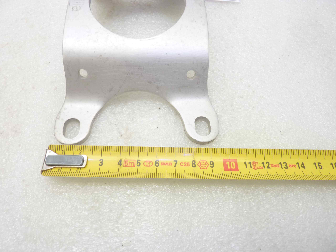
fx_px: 243
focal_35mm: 25
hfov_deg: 69.4
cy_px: 126
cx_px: 168
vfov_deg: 54.9
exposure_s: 1/13
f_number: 3.3
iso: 80
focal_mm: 4.1
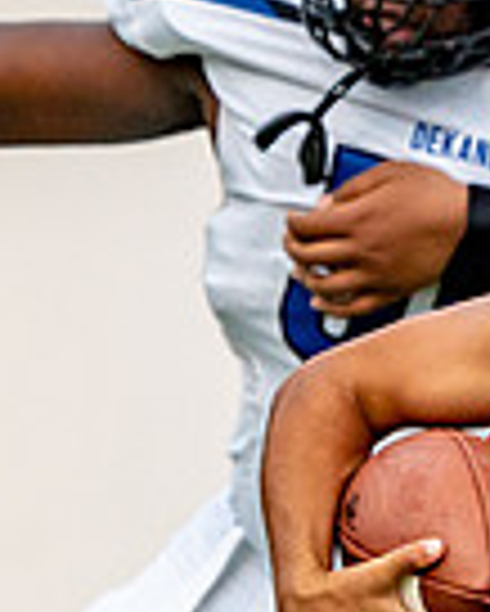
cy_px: 475
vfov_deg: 1.2
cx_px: 321
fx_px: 29696
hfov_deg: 0.9
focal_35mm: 1640
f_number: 5.6
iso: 1000
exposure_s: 1/1500
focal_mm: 300
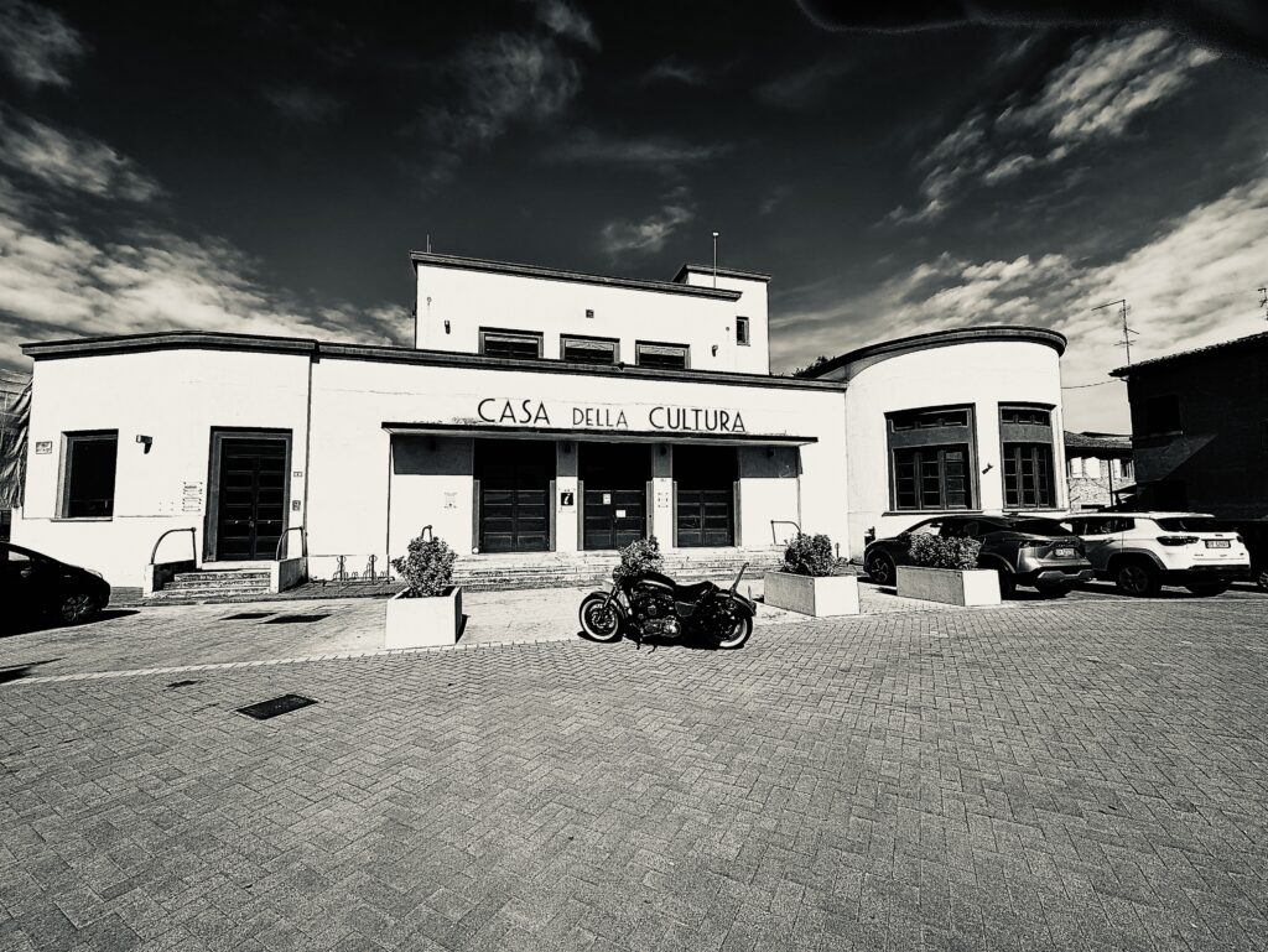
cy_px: 476
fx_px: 513
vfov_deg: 85.7
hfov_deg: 102.0
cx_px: 634
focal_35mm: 14
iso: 32
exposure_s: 1/3906
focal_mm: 2.22
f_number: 2.2
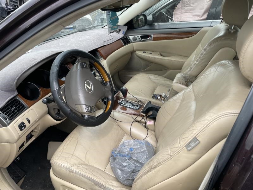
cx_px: 126
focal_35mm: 26
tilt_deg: -29.8
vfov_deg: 53.1
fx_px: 190
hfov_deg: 67.3
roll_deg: +5.7
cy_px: 95
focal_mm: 4.2
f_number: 1.6
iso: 32
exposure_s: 1/422
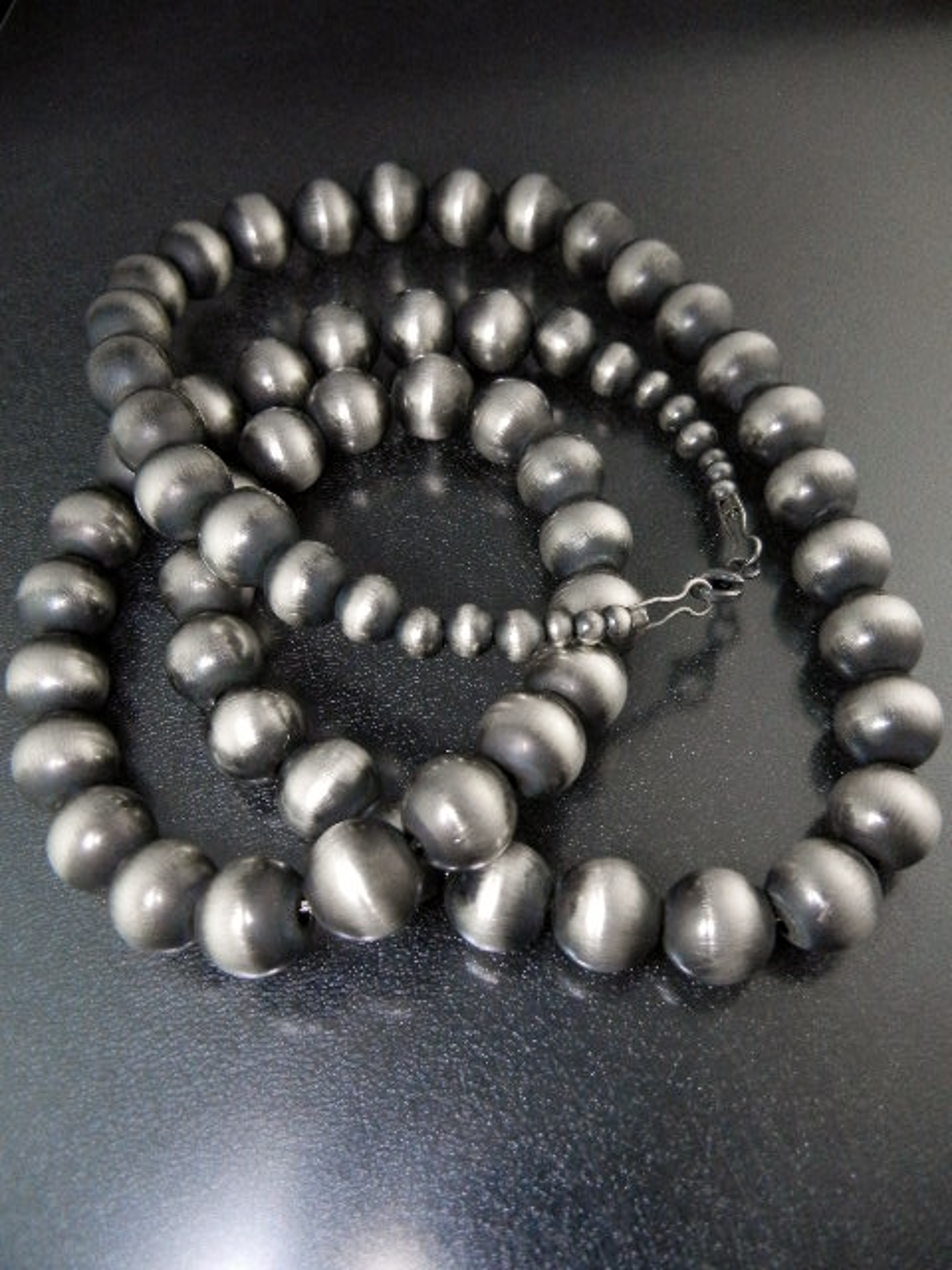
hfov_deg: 46.8
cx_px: 476
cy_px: 635
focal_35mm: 30
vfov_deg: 60.0
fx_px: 1100
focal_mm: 5.4
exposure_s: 1/30
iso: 800
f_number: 7
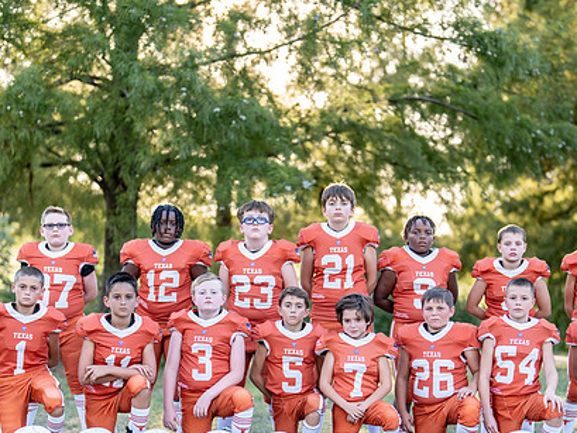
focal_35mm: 87
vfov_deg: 16.9
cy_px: 342
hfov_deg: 22.5
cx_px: 328
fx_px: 1451
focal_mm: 50
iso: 100
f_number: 1.2
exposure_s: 1/800
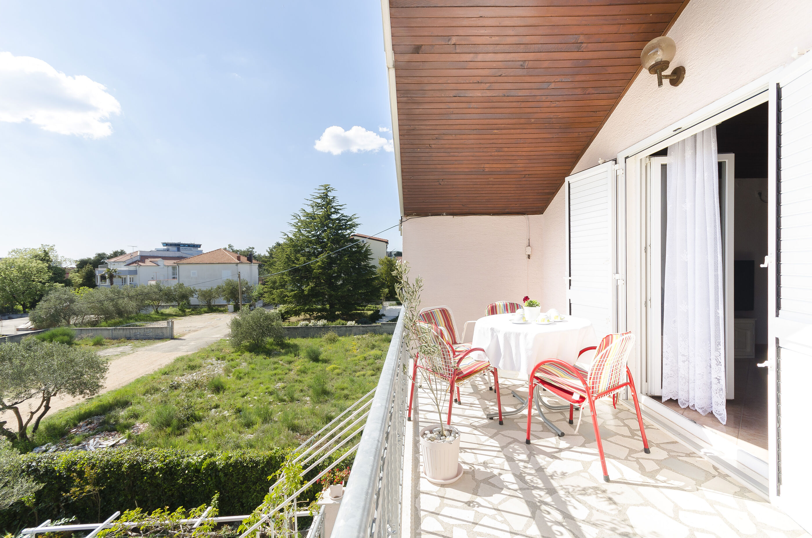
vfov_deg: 77.1
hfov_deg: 100.5
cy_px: 269
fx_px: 338
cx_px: 406
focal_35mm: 15
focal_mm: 10
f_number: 7.1
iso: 100
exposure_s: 1/200
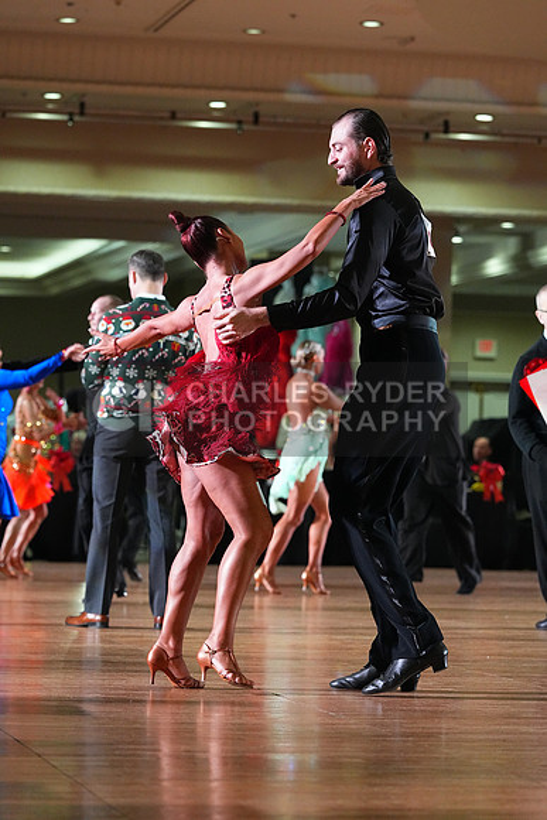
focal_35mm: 146
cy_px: 410
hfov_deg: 9.4
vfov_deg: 14.1
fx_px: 3325
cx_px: 274
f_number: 5
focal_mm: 146
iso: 8000
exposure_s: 1/400
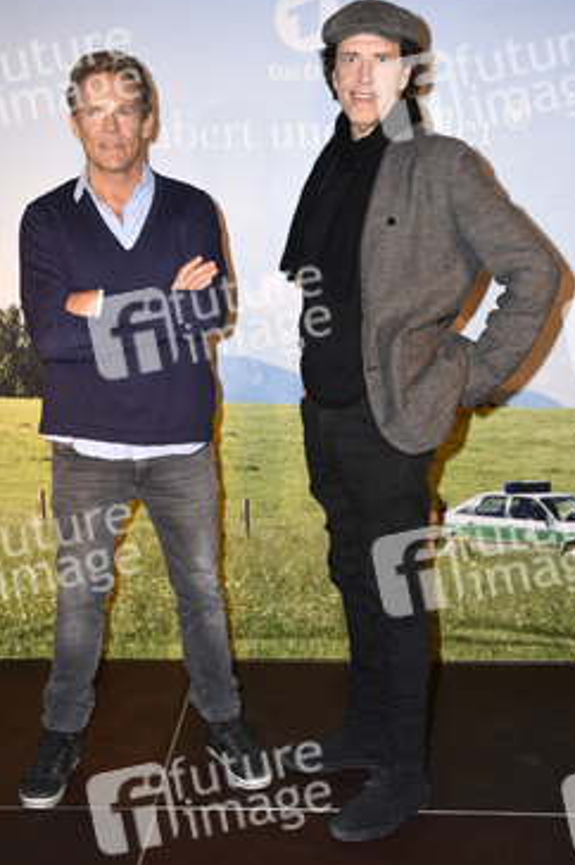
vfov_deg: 44.0
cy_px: 442
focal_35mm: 45
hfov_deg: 30.1
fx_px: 1069
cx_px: 278
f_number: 5.6
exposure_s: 1/160
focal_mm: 27
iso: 640
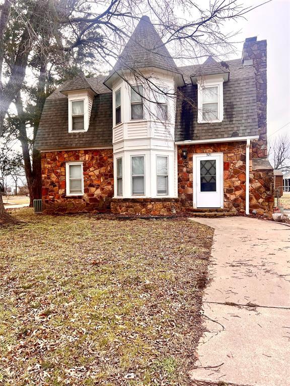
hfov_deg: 53.1
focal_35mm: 26
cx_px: 145
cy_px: 193
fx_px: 290
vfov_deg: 67.3
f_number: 1.5
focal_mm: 5.7
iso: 50
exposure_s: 1/588
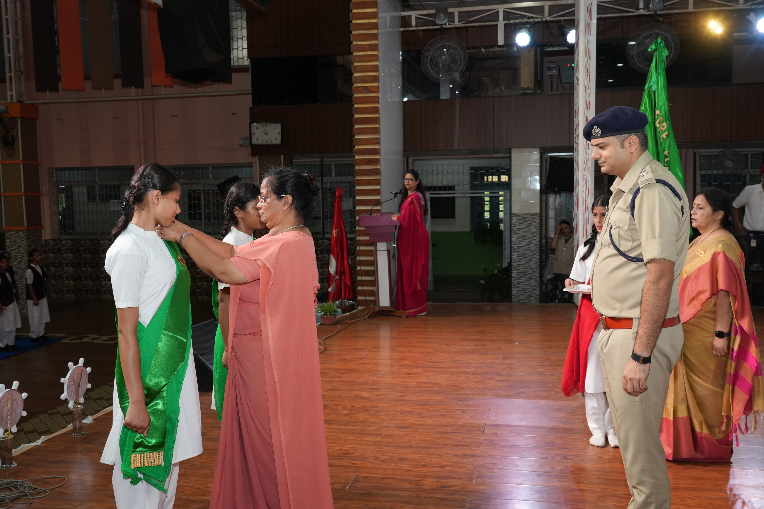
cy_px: 254
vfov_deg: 37.9
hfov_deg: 54.4
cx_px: 382
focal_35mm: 35
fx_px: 743
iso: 1250
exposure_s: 1/160
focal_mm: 35
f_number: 6.3
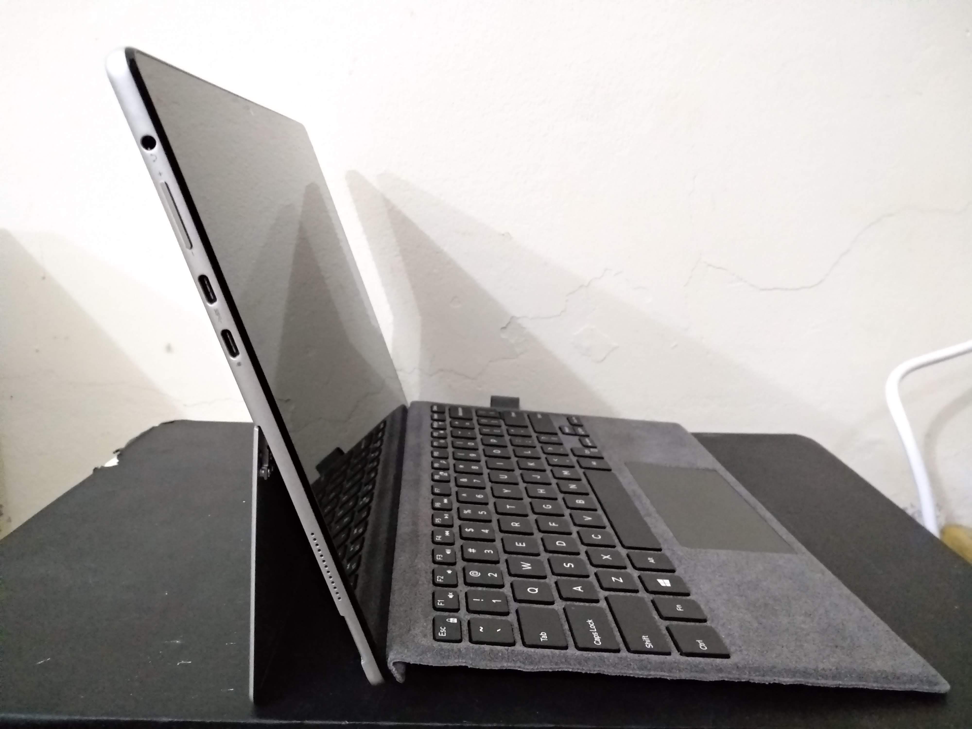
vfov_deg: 61.1
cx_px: 486
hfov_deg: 76.4
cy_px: 364
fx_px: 618
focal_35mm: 22
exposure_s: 1/17
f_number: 2.2
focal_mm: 3.81
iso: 2500
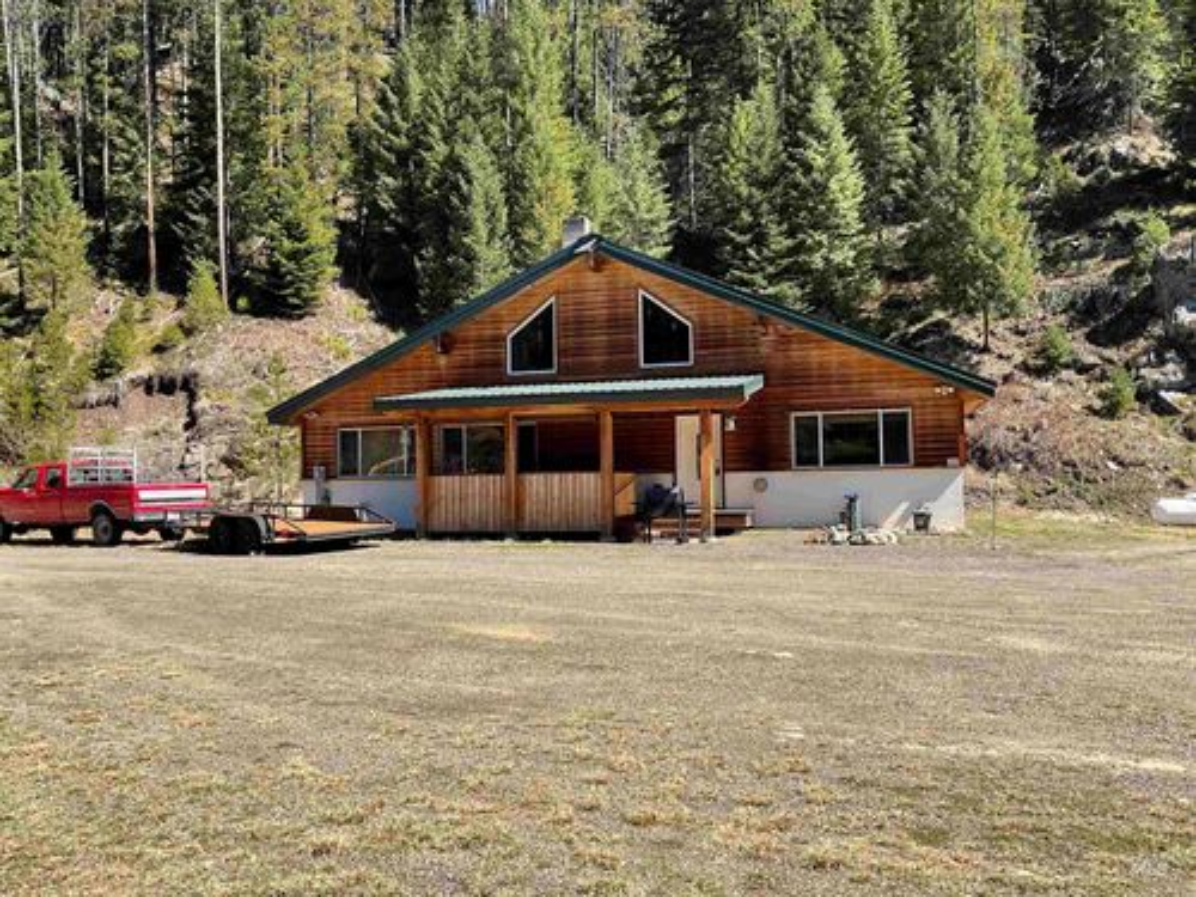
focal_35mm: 29
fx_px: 1002
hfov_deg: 61.7
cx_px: 598
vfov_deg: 48.2
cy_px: 448
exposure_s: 1/759
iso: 16
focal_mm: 3
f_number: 1.8
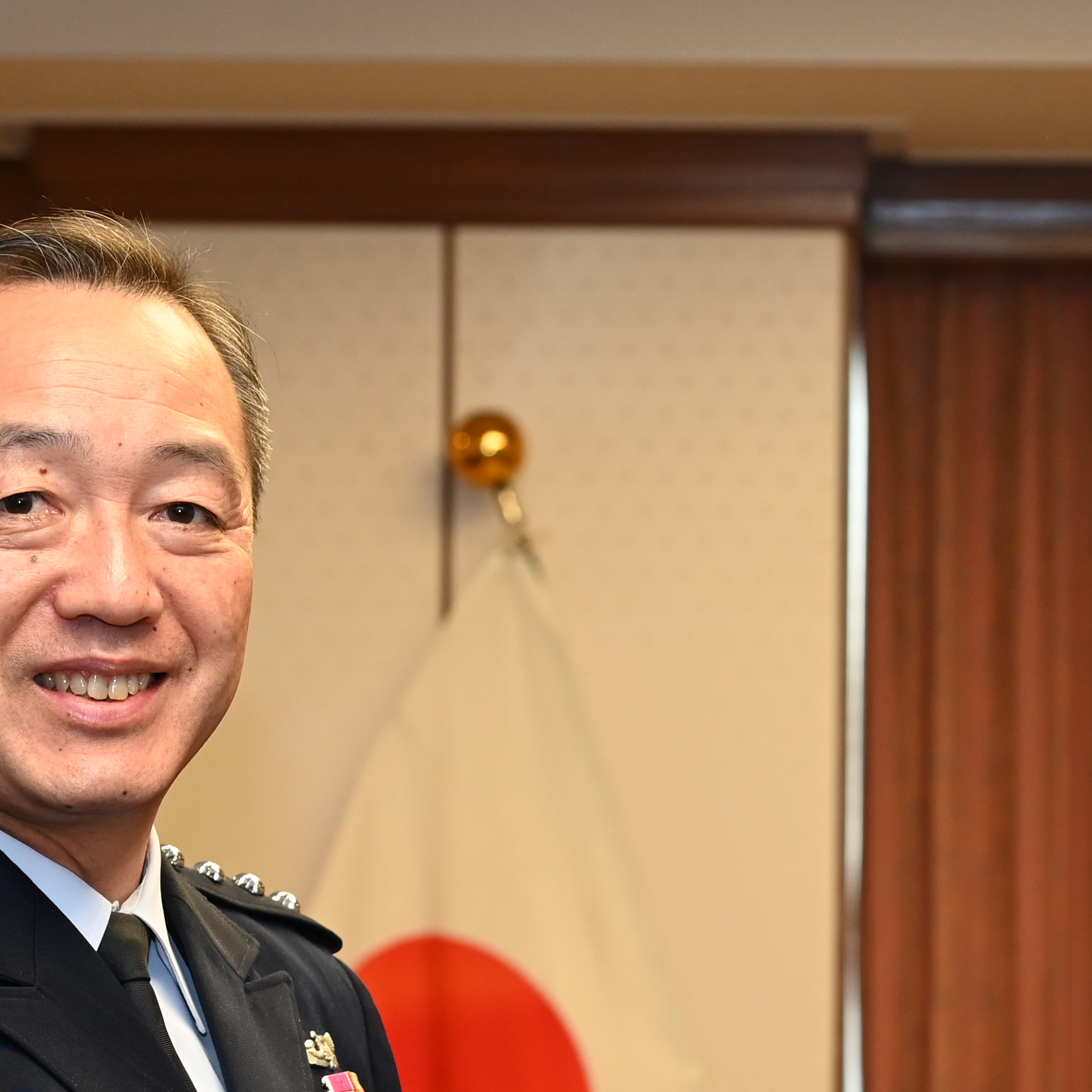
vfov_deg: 13.1
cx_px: 860
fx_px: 4711
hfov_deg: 13.2
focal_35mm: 132
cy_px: 1066
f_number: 4
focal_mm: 47
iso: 1250
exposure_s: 1/200
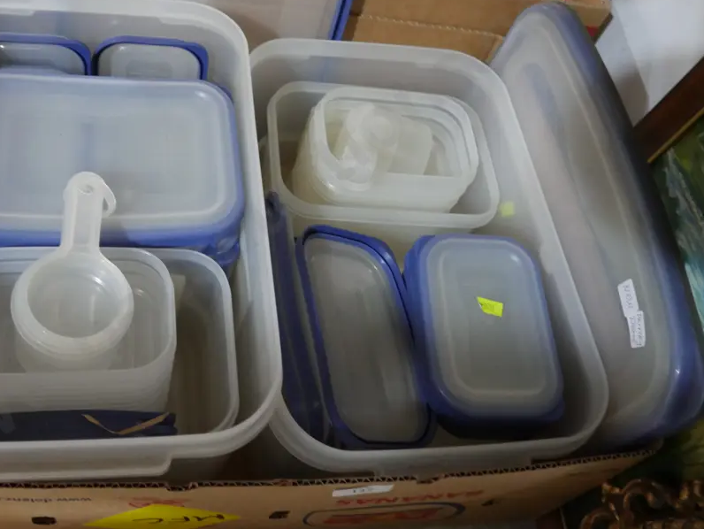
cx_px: 276
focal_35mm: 36
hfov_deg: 50.9
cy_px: 207
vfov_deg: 39.5
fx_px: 733
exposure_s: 1/60
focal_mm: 14
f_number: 3.5
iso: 2500
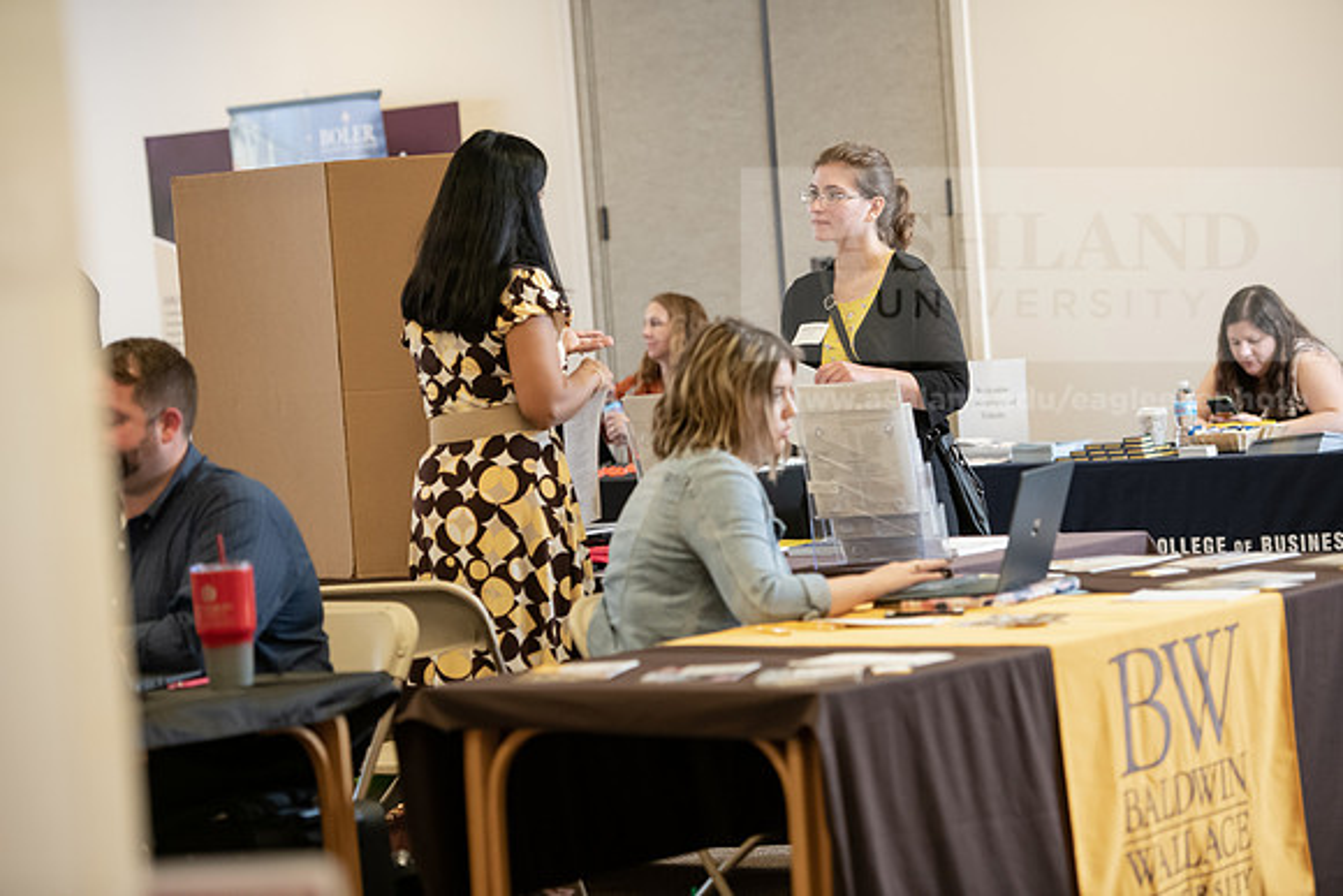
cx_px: 672
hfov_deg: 17.6
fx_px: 4328
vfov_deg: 11.8
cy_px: 448
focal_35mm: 116
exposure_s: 1/200
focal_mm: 116
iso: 1600
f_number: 3.2
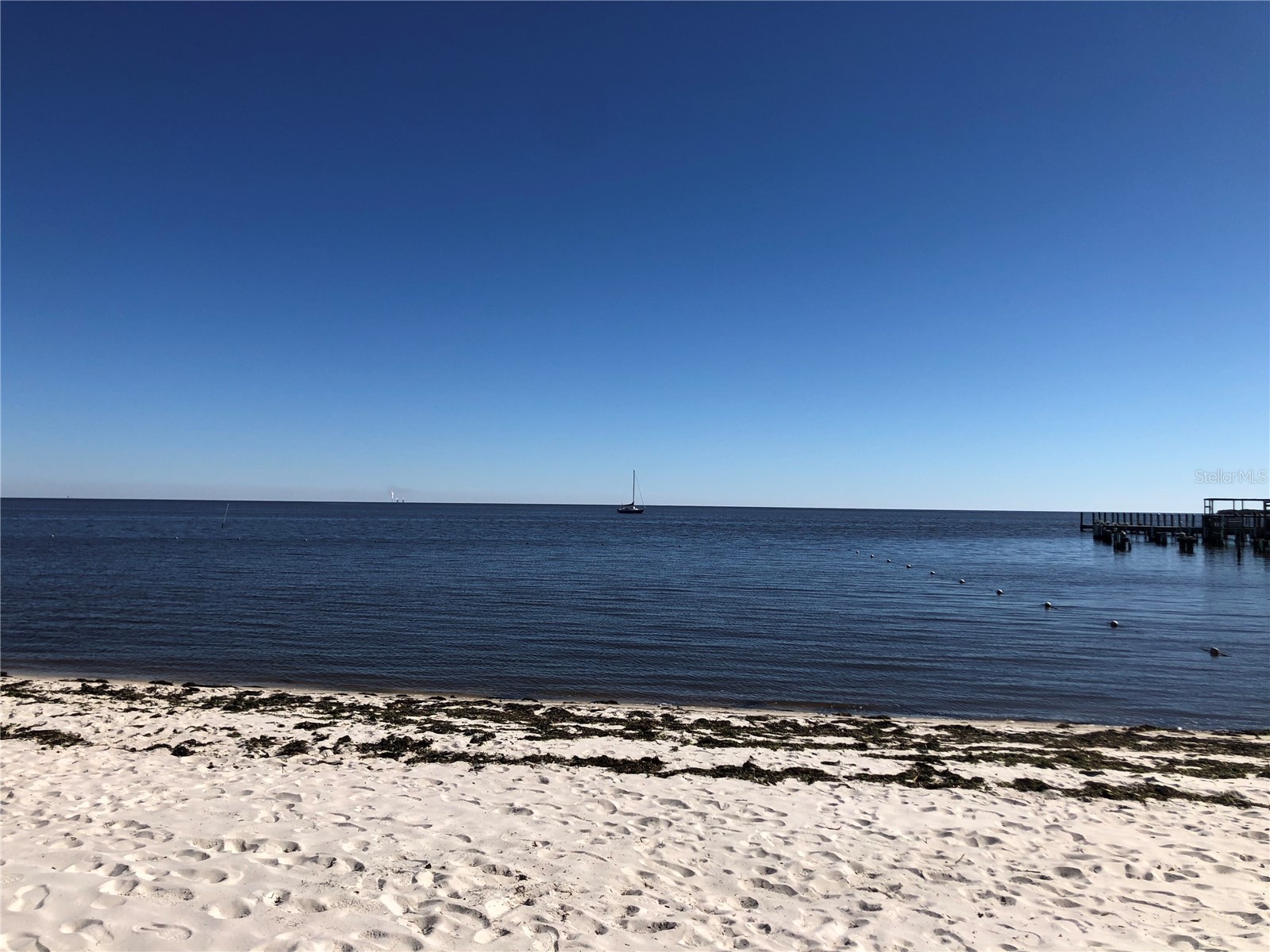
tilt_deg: +2.5
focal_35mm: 28
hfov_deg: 63.4
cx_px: 635
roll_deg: -1.4
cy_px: 476
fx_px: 1027
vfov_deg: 49.7
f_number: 1.8
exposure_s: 1/3690
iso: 20
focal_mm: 4
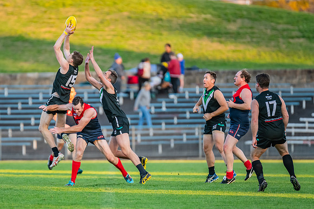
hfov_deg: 4.9
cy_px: 116
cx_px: 117
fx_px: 3695
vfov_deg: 3.2
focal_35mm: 424
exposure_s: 1/1600
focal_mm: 300
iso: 1400
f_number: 2.8
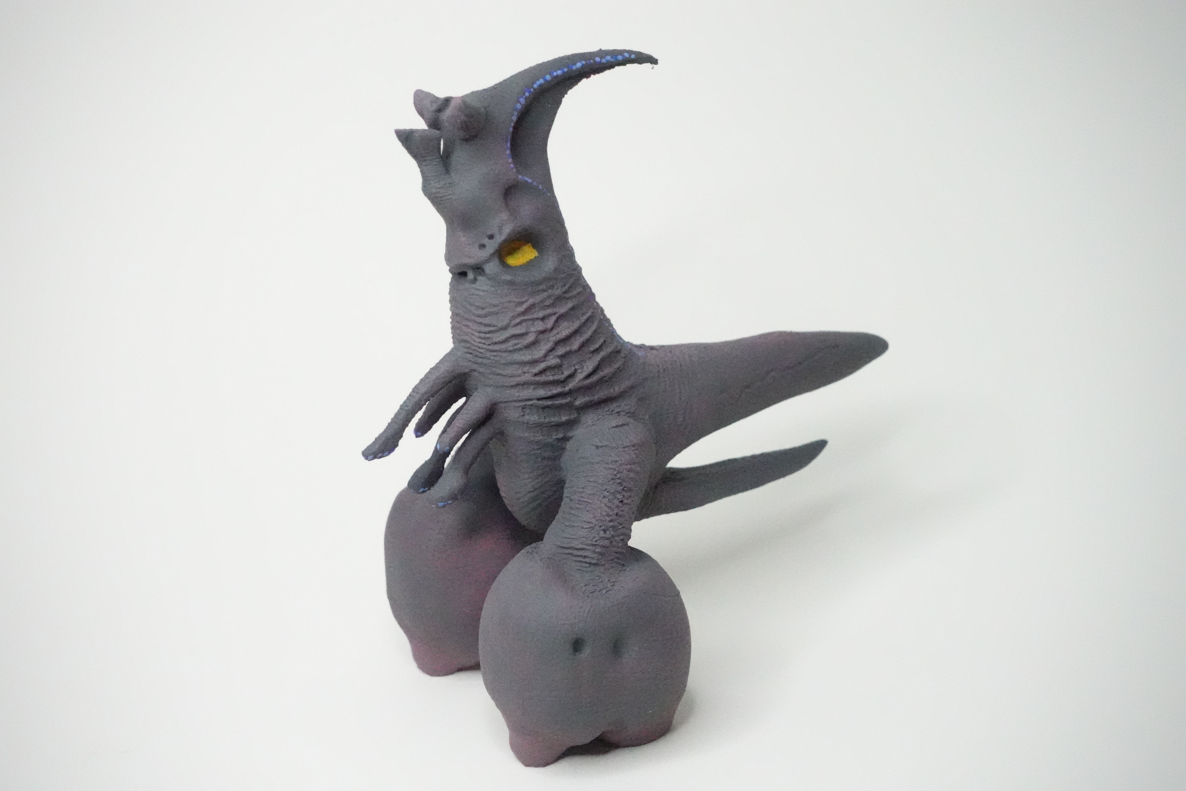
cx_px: 593
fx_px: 1581
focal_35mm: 48
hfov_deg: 41.1
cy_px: 396
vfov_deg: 28.1
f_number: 4
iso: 12800
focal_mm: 18.2
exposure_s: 1/160
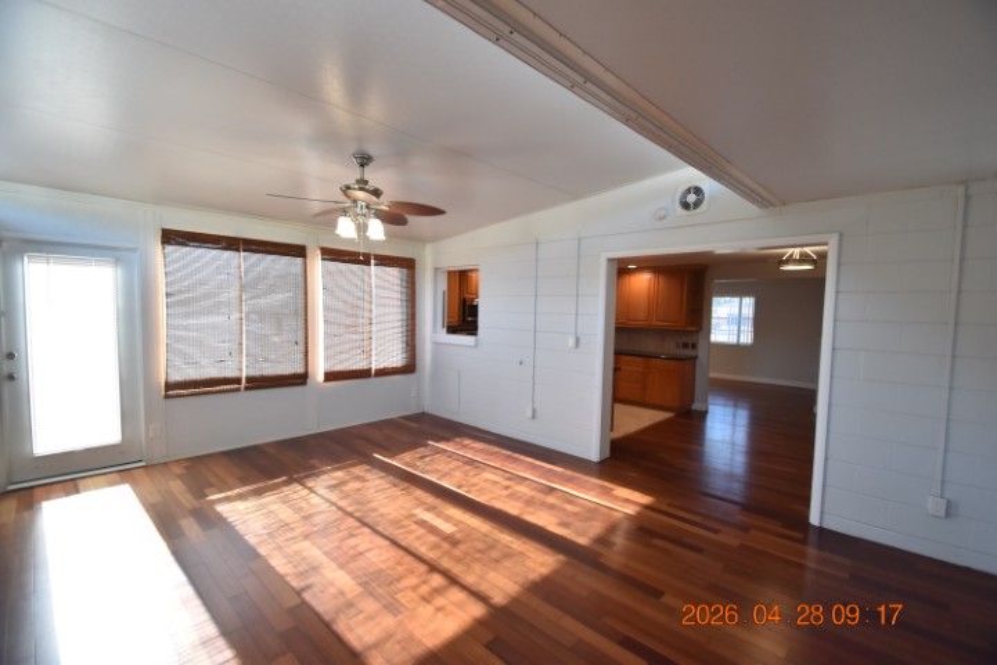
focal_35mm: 15
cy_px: 332
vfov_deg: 77.3
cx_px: 498
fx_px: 415
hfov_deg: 100.4
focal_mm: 10
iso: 800
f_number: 3.5
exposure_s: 1/250
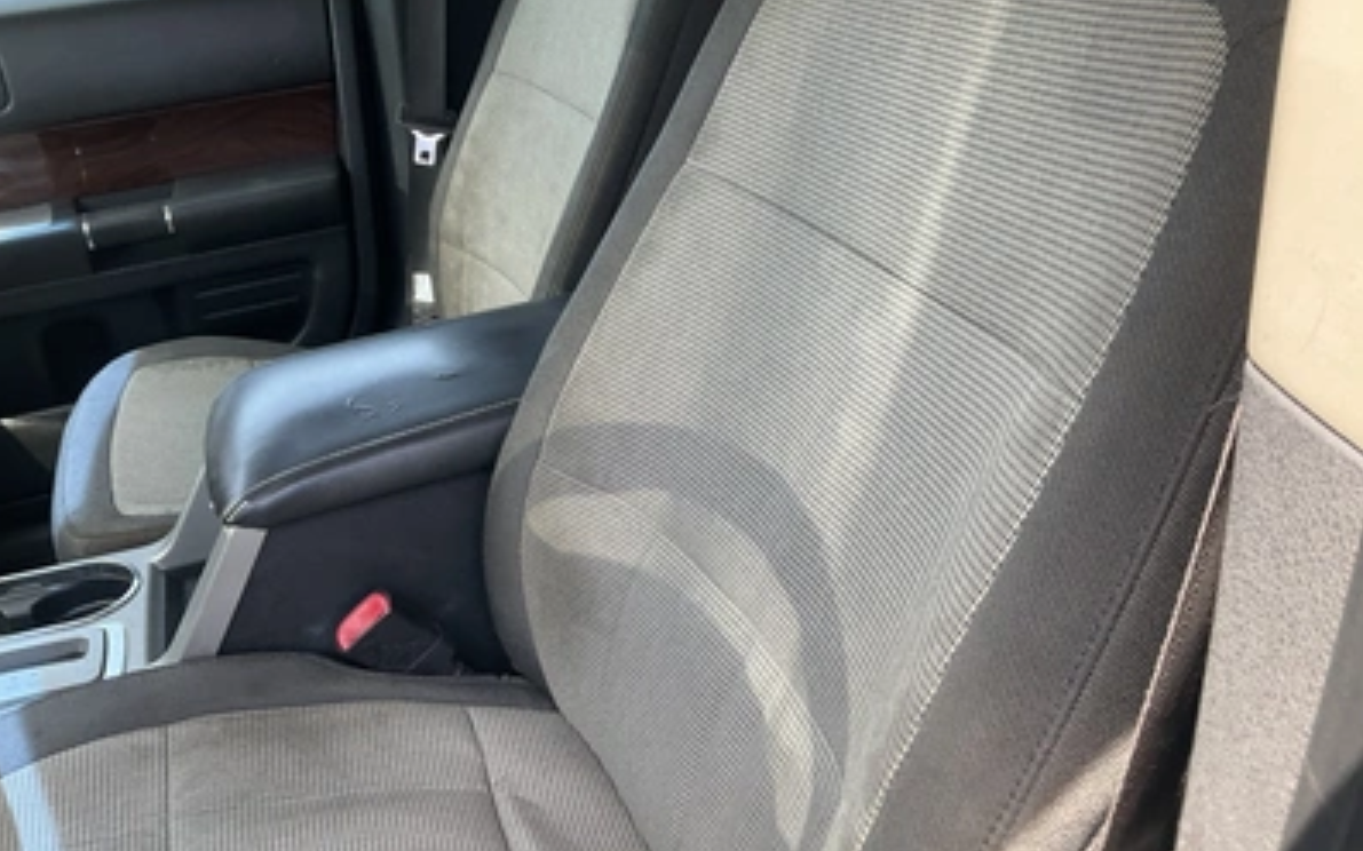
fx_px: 1151
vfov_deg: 40.5
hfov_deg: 61.2
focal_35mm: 31
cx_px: 680
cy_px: 388
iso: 25
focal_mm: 3
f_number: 1.8
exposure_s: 1/122
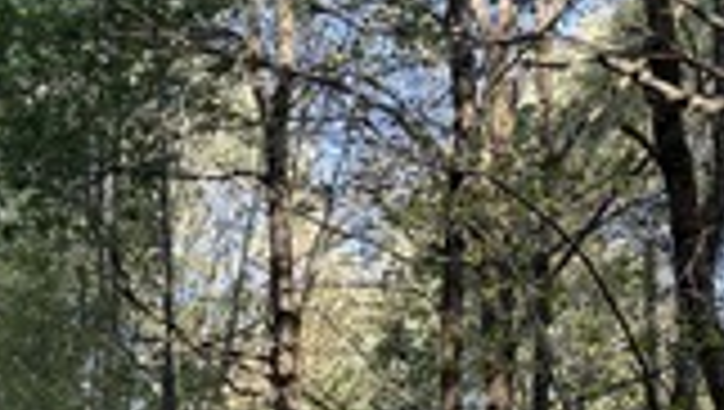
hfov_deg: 22.4
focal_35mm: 81
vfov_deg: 13.5
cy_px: 737
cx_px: -301
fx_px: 1557
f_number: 1.78
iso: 160
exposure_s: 1/165
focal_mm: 6.76
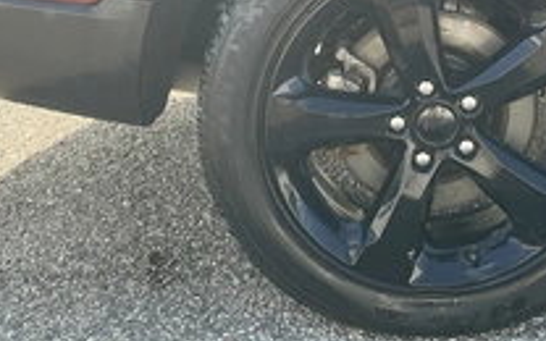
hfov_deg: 33.8
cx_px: 412
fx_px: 878
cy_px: 29
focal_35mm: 59
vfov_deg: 21.5
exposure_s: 1/136
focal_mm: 3
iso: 20
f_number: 1.8
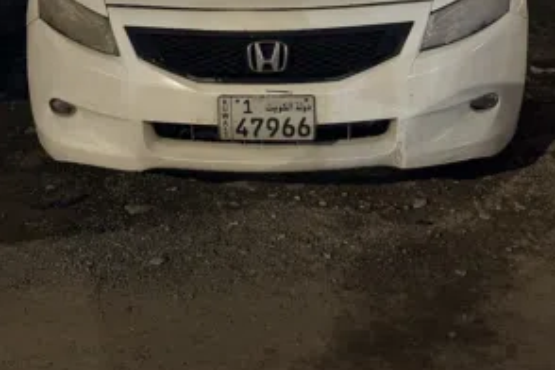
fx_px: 1048
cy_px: 74
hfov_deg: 29.7
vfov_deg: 19.8
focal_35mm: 68
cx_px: 276
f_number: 1.78
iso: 1000
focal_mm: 6.76
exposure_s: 1/20
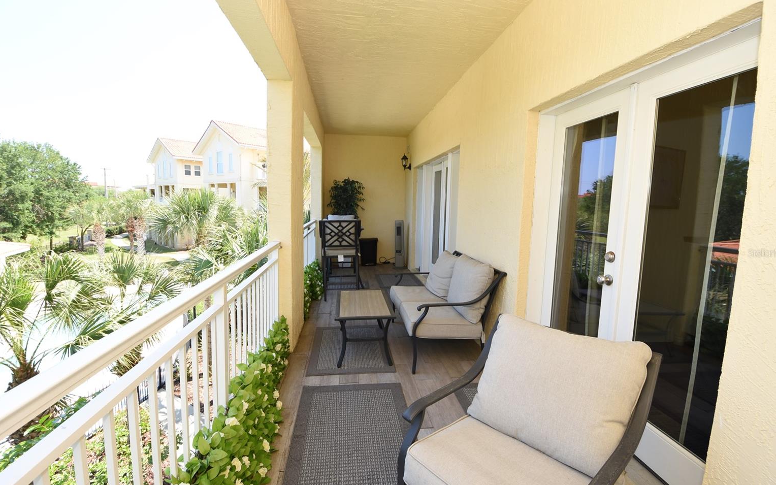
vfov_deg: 71.2
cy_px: 253
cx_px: 387
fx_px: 338
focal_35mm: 16
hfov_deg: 97.8
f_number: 5
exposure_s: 1/100
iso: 100
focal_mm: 10
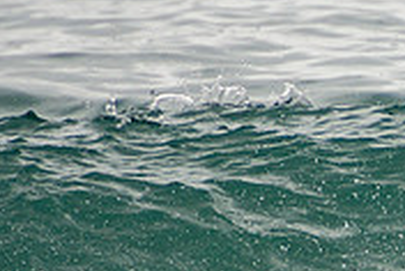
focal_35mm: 1974
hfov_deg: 1.0
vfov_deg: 0.7
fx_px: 22245
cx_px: 587
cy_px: 284
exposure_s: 1/1250
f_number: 5.6
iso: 320
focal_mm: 400
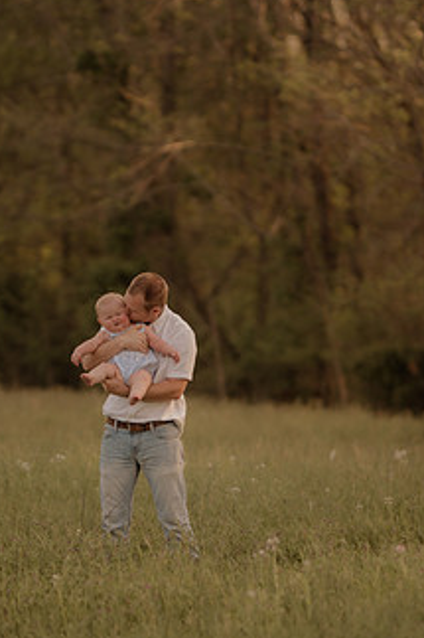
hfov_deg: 7.7
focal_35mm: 177
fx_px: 3130
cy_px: 354
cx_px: 189
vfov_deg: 11.6
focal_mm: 85
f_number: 1.4
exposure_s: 1/800
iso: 160
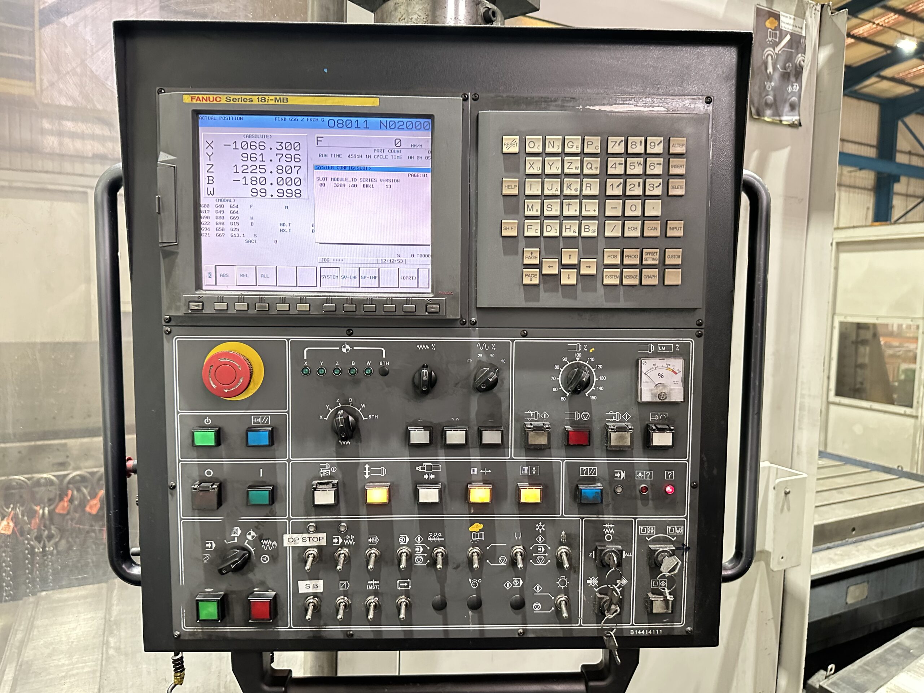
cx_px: 462
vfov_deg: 56.8
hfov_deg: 71.6
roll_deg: -0.8
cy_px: 346
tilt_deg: -4.2
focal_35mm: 24
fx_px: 641
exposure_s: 1/25
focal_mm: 6.86
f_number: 1.78
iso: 1000
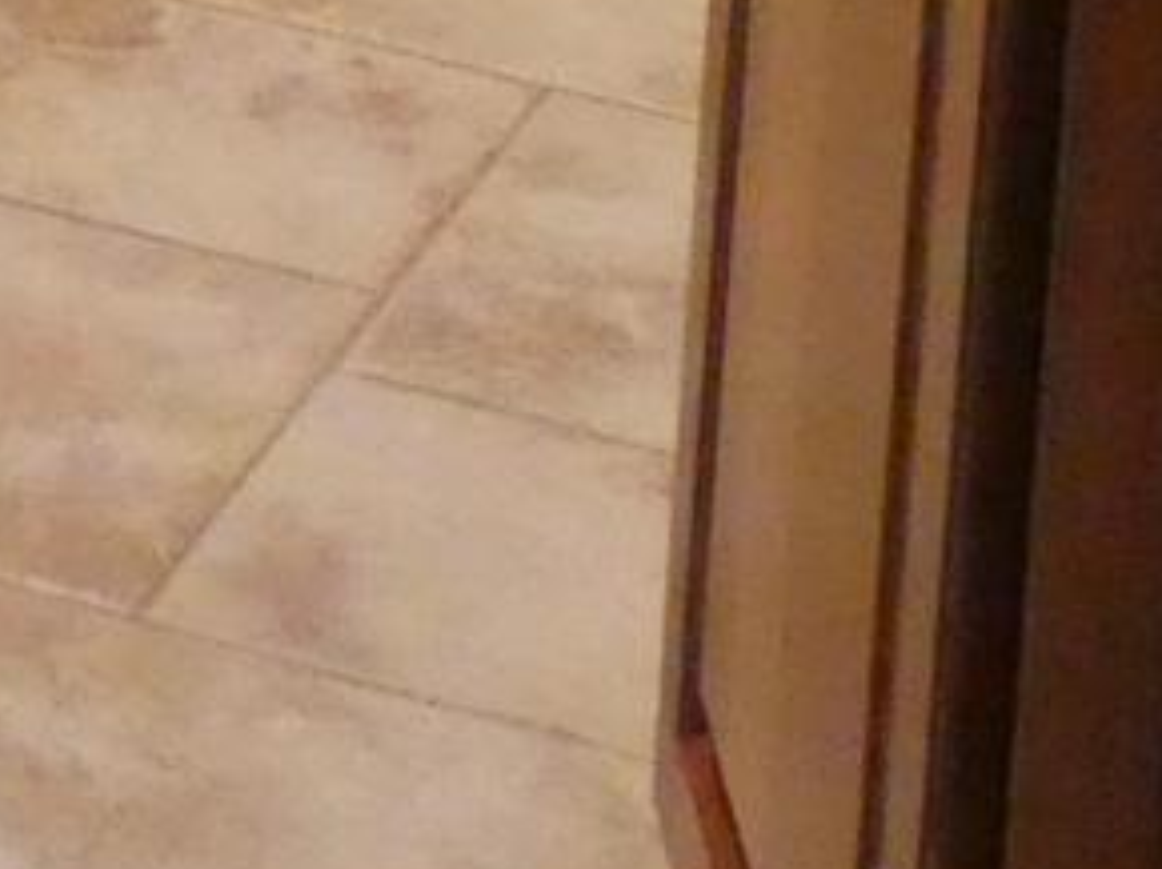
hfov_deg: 8.5
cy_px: -2086
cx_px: -1258
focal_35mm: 219
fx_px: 7345
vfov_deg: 6.1
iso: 1600
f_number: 3.5
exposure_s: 1/80
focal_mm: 5.4
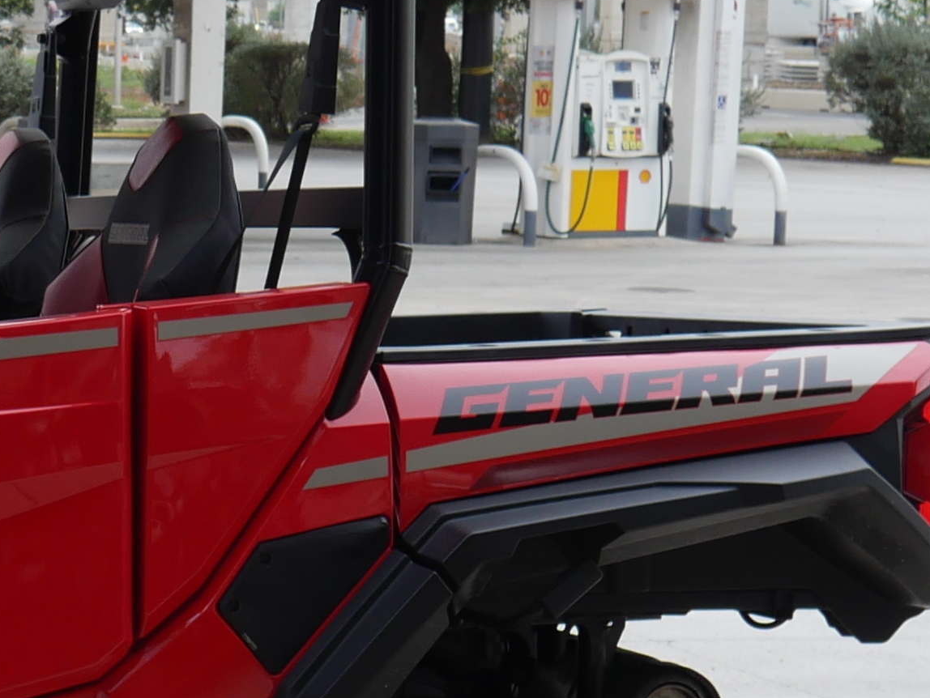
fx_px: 3655
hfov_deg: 13.6
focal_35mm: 136
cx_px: -511
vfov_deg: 10.9
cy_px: 568
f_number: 5
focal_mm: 17
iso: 200
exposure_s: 1/160
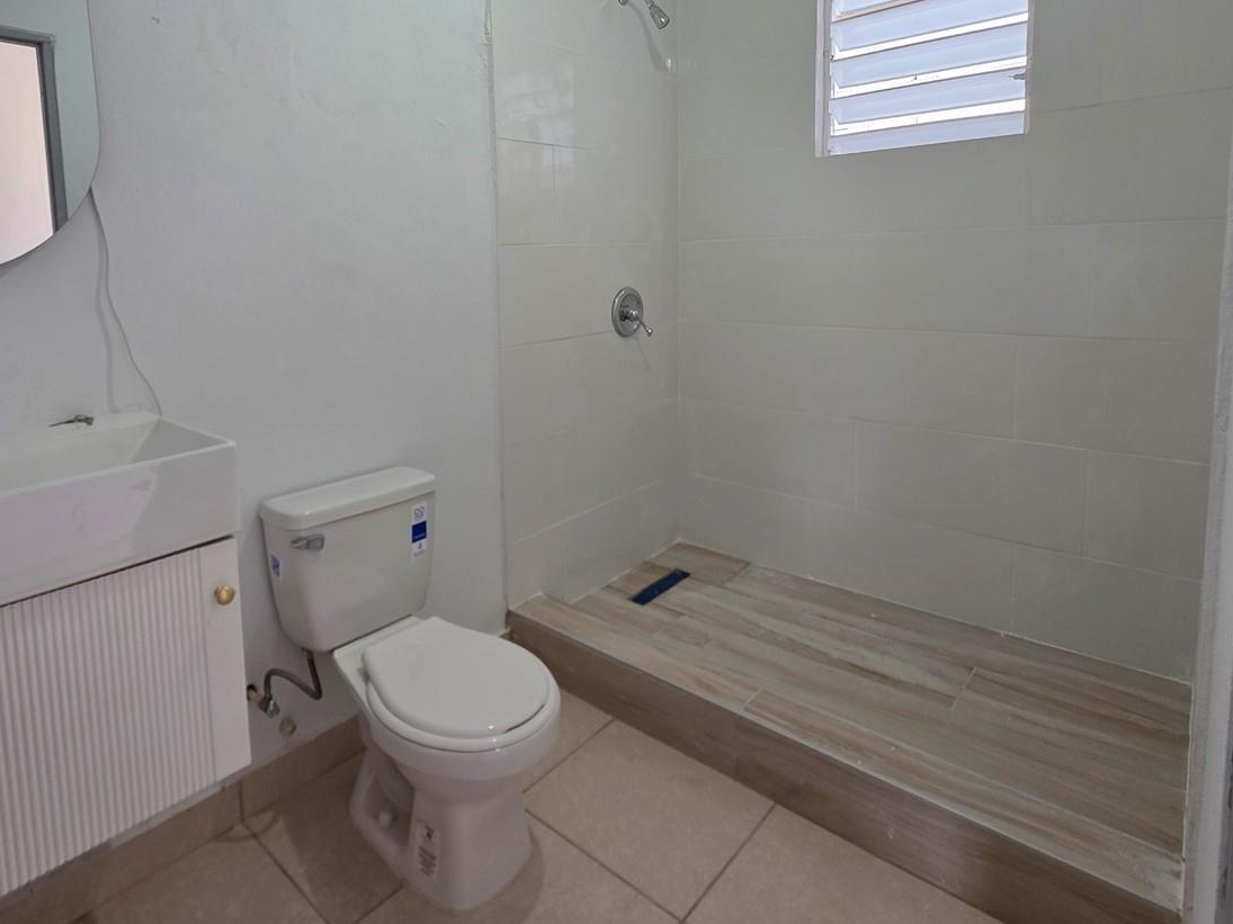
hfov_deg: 84.2
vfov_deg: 67.4
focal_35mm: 19
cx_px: 533
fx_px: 677
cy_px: 333
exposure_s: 1/120
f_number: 1.9
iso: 125
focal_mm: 2.2
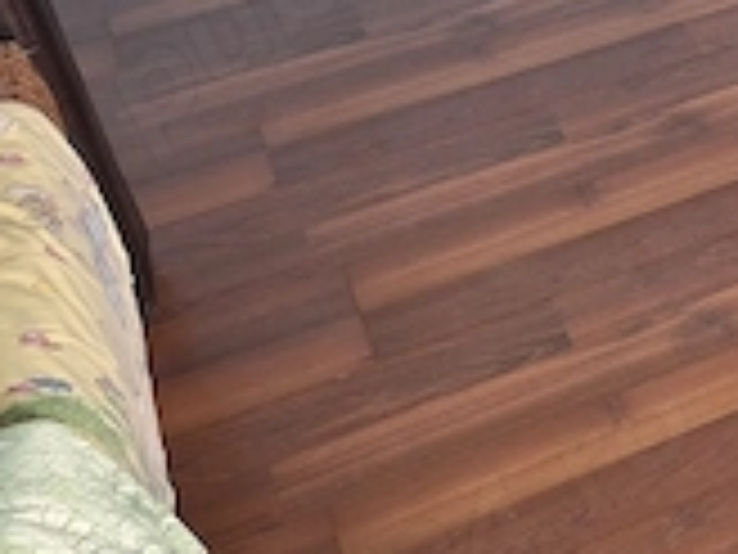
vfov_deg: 17.1
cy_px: -36
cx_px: 1346
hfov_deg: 18.2
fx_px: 1791
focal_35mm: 84
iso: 250
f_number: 1.8
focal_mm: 5.54
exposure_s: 1/33
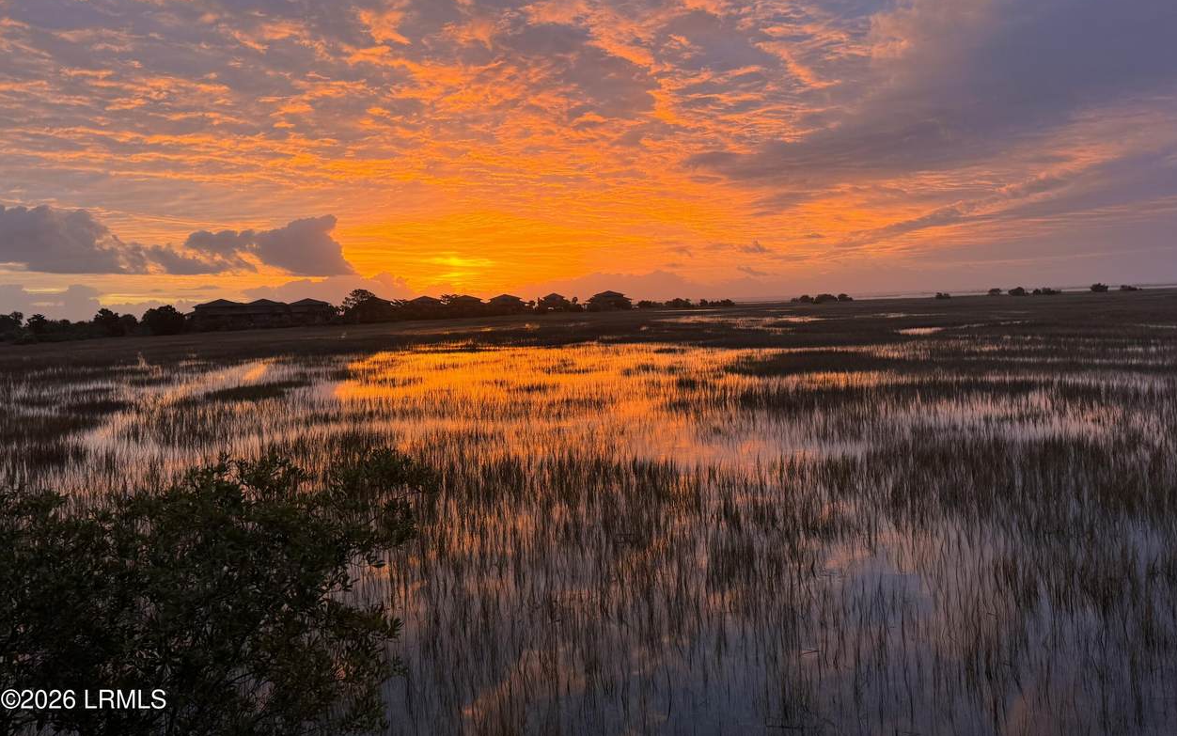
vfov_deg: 47.3
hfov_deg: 70.4
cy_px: 290
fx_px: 834
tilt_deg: +0.3
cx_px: 601
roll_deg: +2.3
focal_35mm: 26
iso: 160
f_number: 1.78
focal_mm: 6.86
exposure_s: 1/121
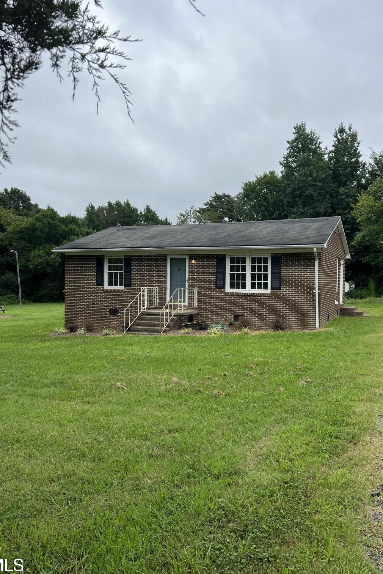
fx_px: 447
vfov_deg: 65.5
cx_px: 199
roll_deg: -0.2
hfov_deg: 46.4
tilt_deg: -0.8
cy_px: 295
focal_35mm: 28
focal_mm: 5.7
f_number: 1.5
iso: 50
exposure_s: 1/2994
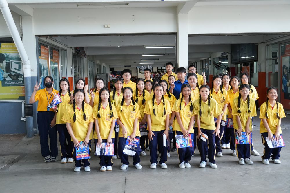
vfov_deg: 35.5
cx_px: 145
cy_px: 96
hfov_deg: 51.3
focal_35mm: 38
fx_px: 302
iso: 800
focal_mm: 25
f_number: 4.5
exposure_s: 1/125
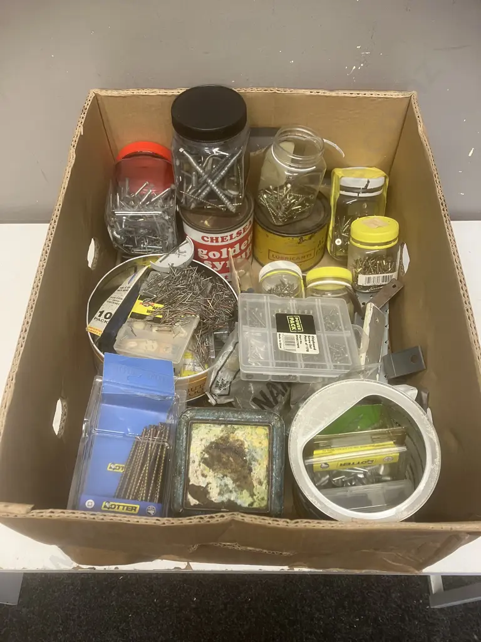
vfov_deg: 63.4
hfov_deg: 49.7
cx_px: 240
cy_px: 321
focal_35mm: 28
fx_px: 519
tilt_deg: -57.5
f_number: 1.8
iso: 100
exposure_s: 1/50
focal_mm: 3.99
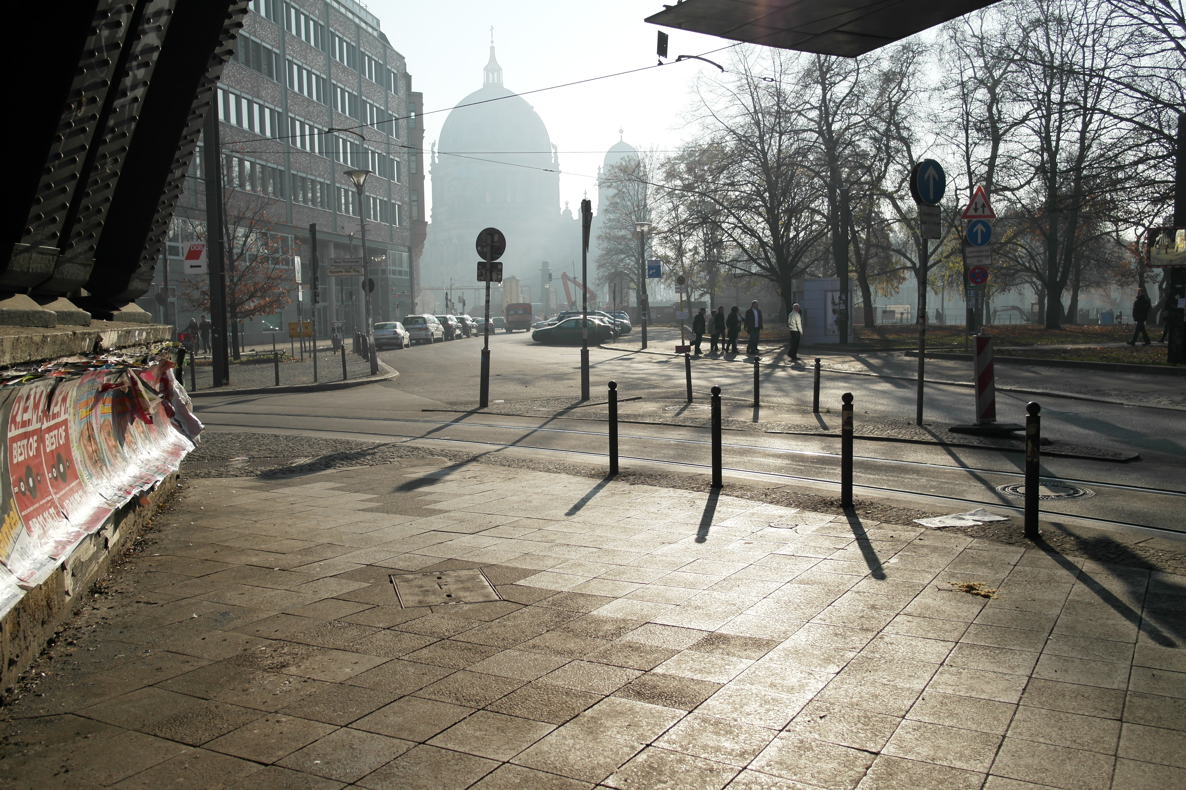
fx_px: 988
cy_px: 395
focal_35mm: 30
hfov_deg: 61.9
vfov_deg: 43.6
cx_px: 593
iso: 200
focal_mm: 20
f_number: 4
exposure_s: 1/1600
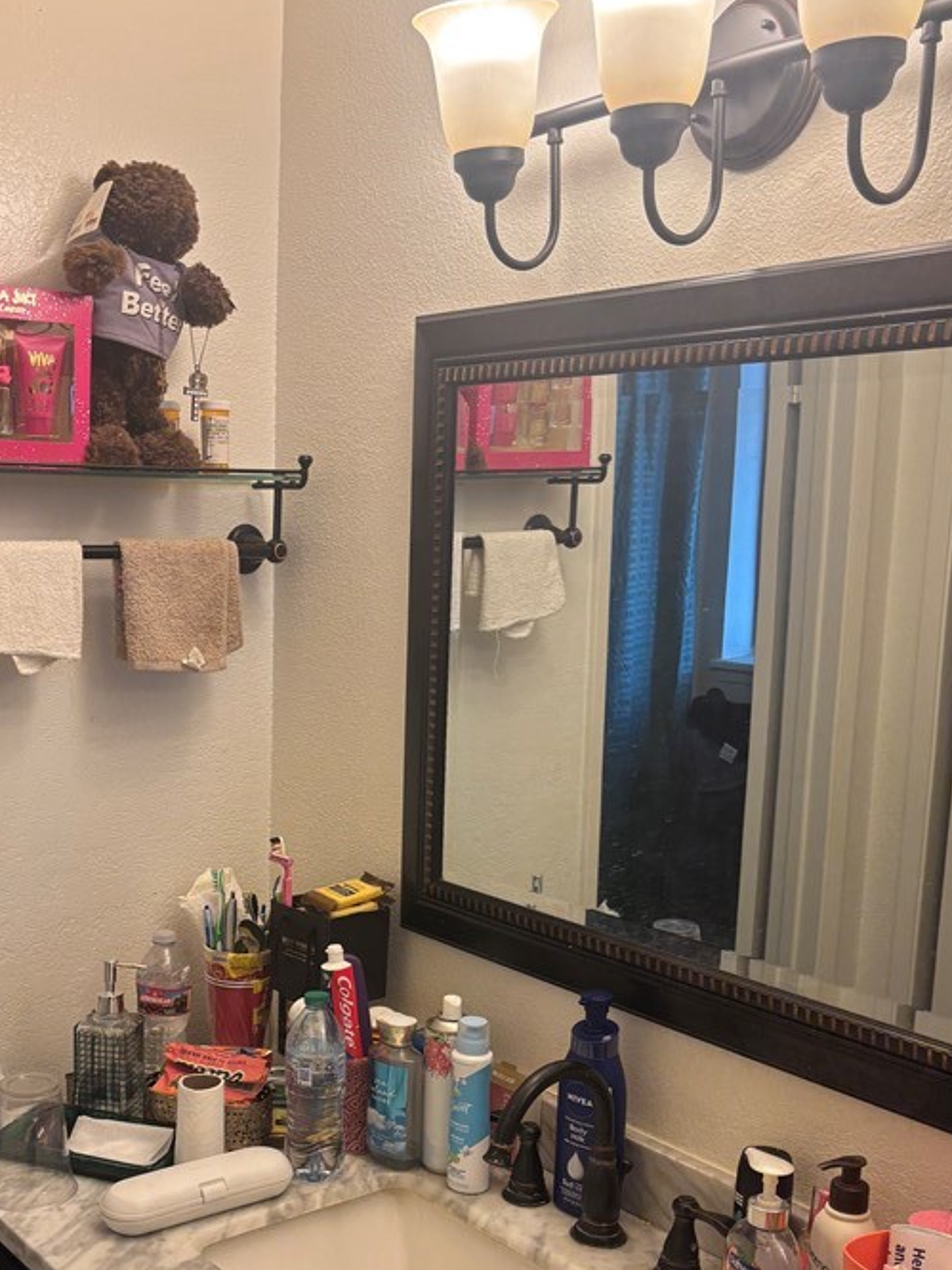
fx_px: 1468
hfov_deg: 35.5
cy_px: 841
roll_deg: -1.3
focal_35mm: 40
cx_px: 307
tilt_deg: -12.5
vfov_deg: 46.1
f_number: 1.6
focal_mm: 5.96
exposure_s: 1/120
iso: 80
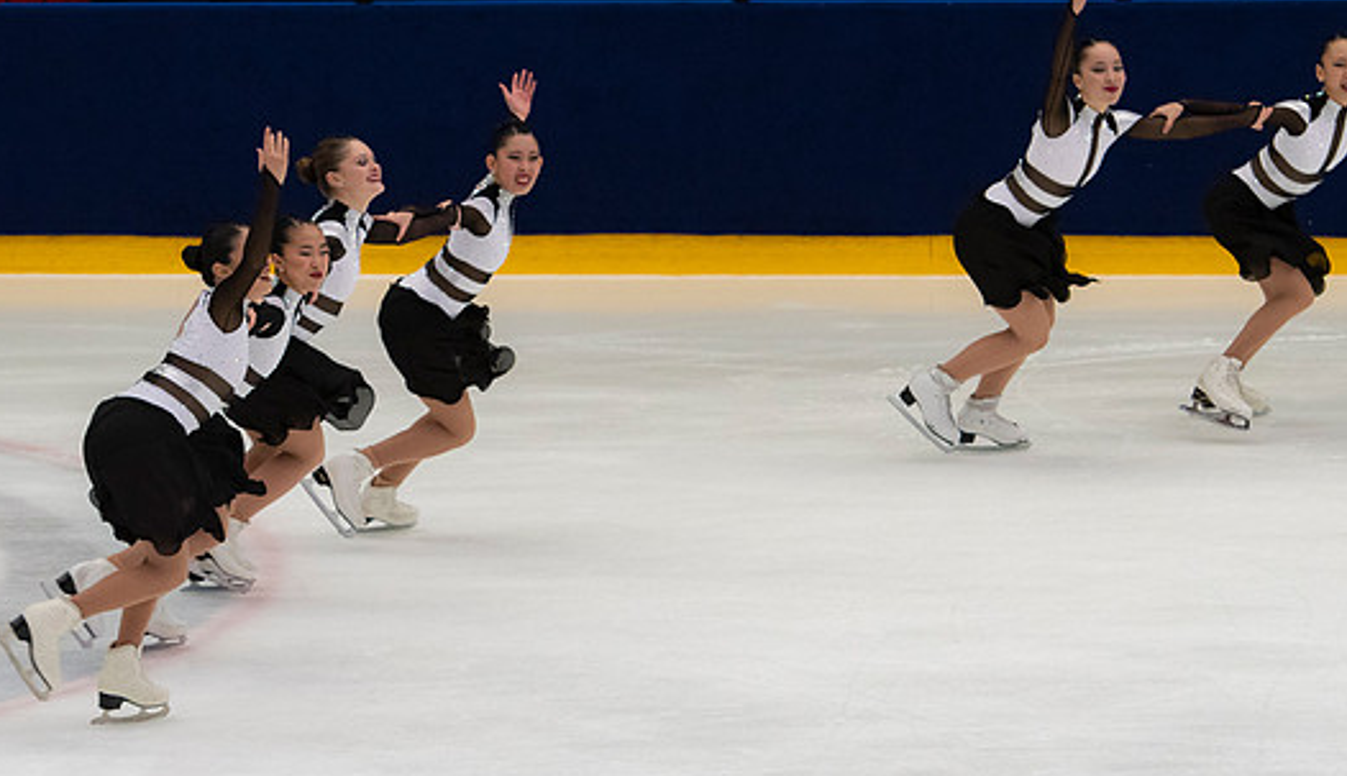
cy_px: 408
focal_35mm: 271
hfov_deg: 7.9
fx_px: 9736
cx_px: 369
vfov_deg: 4.6
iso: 1000
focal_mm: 112
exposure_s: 1/320
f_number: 5.6
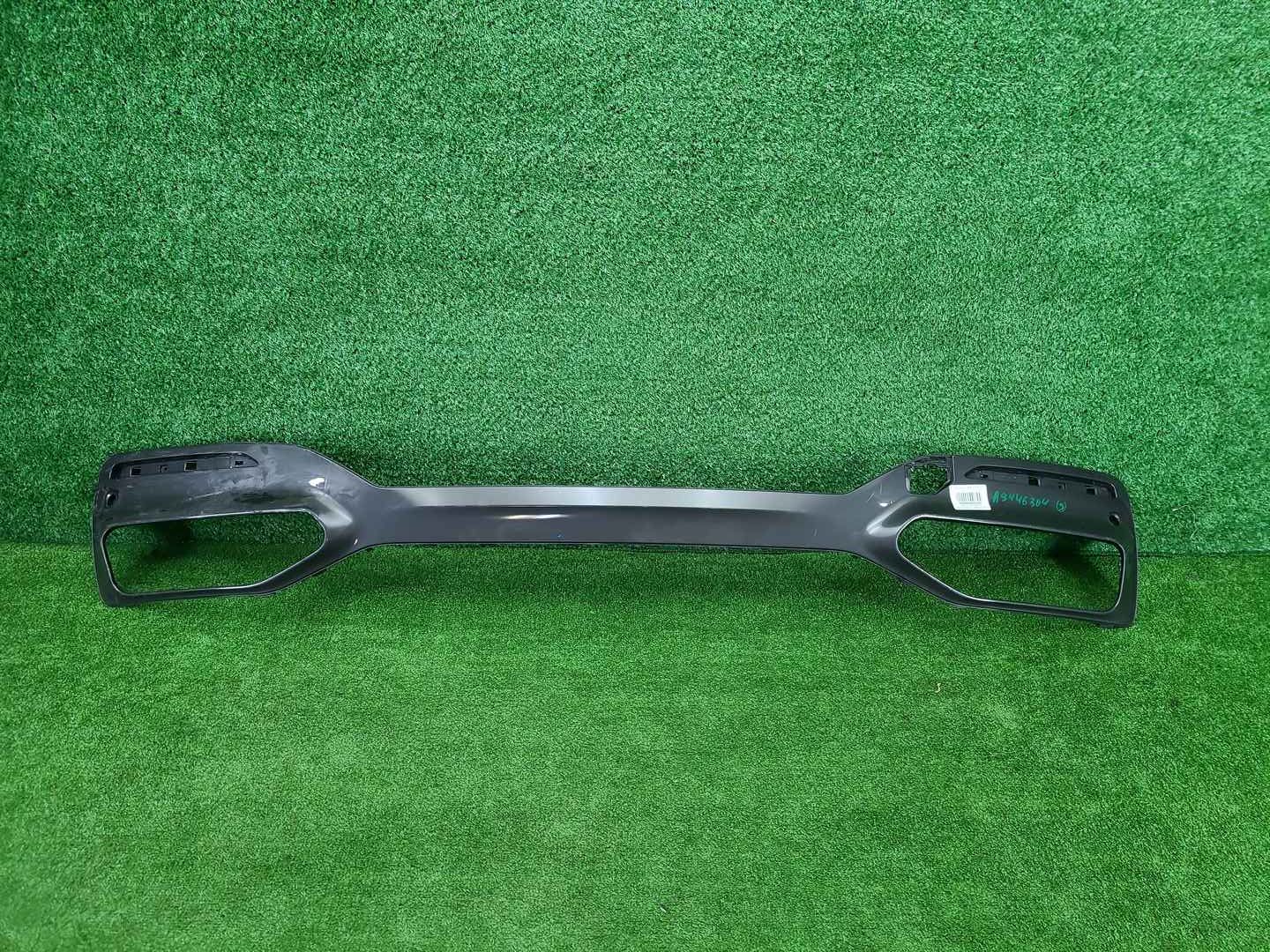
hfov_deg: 67.3
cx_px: 635
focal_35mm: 26
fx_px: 954
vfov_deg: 53.1
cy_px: 476
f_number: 1.8
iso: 178
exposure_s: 1/50
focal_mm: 5.4
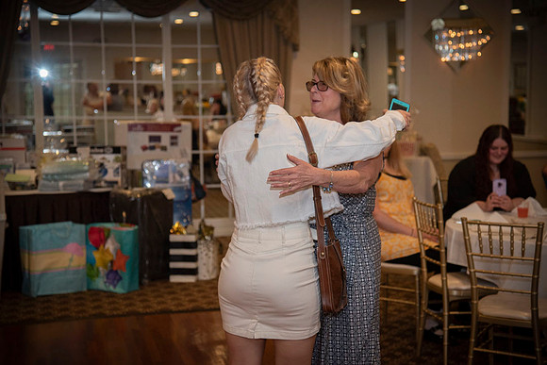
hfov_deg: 28.8
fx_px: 1064
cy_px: 182
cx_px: 274
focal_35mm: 70
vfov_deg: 19.5
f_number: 4
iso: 1000
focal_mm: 70
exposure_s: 1/200
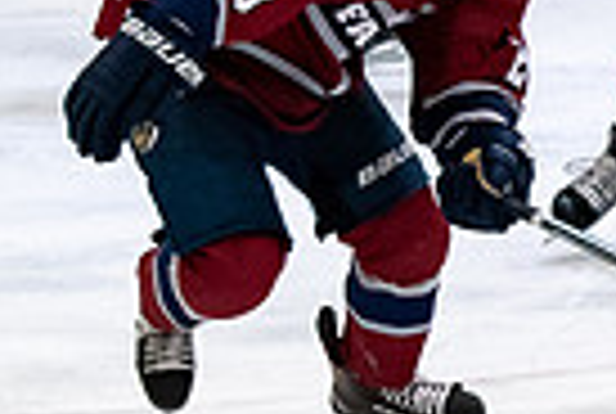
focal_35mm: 872
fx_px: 14953
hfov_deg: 2.3
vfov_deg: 1.6
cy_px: 55
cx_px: 1453
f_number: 3.2
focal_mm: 102
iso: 2000
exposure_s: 1/800
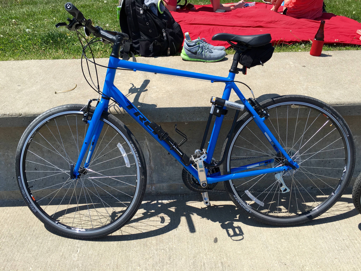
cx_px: 180
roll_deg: +1.0
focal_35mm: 29
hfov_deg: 61.7
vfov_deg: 48.2
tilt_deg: -33.5
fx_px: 302
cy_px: 136
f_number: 2.2
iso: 25
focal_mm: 4.15
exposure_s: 1/1241
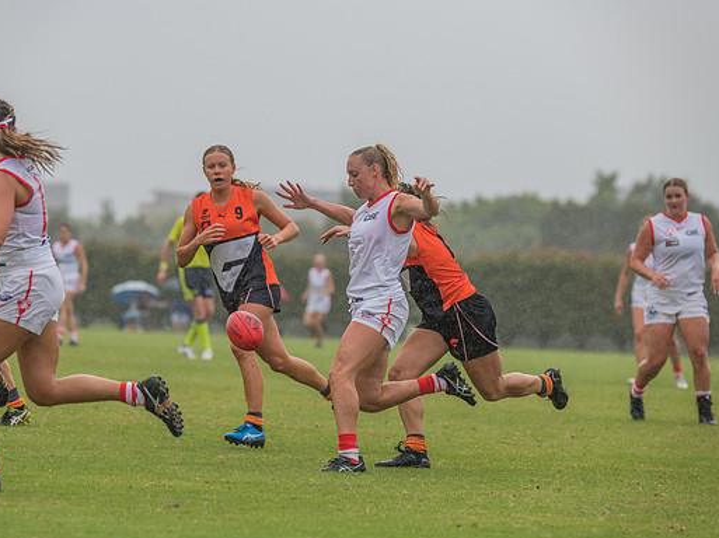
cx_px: 338
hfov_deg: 5.9
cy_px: 270
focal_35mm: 335
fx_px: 6953
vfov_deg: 4.4
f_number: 6.3
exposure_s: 1/2000
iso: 800
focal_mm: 300
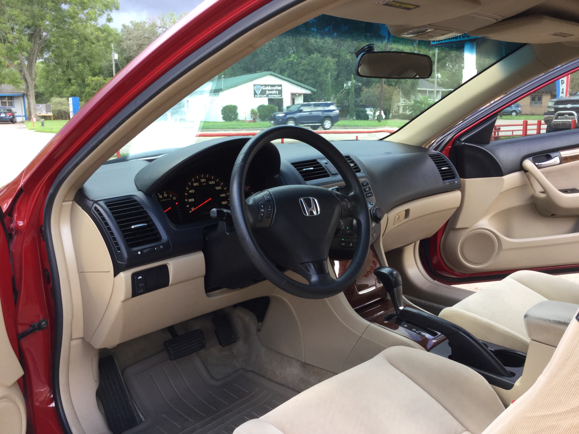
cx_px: 290
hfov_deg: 58.4
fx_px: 519
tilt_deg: -12.9
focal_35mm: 31
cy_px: 217
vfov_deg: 45.4
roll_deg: -1.9
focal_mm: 3.3
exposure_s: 1/120
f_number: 2.4
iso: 40
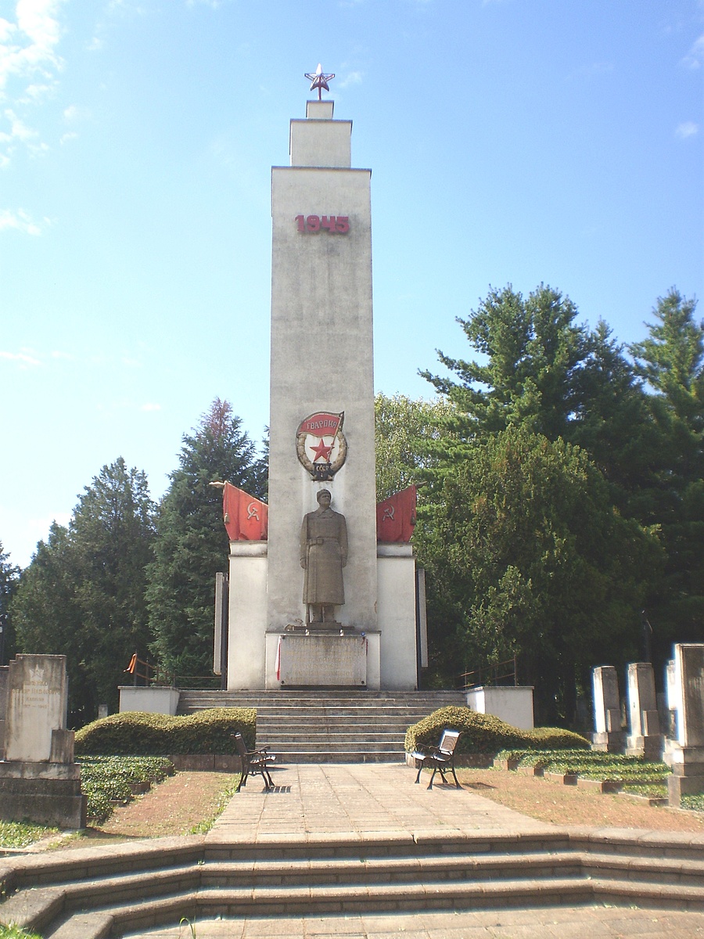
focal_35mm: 36
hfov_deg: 39.7
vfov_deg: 51.4
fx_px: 976
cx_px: 352
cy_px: 470
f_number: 4.6
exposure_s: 1/500
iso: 64
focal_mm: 6.3
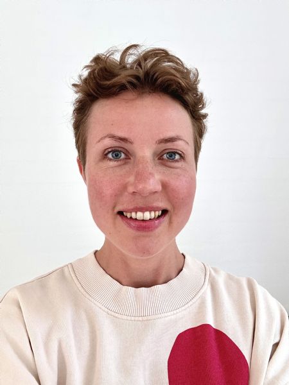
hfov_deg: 46.8
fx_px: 334
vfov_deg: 60.0
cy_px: 192
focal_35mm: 30
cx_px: 144
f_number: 1.9
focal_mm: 2.69
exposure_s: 1/69
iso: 80
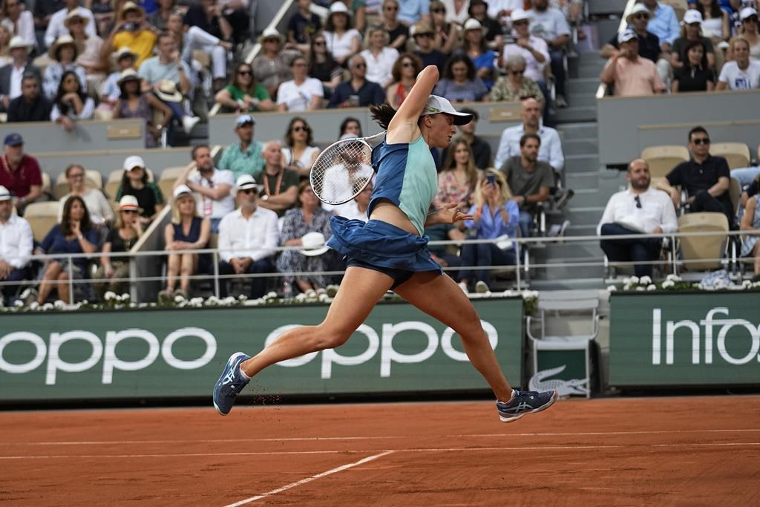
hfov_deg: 19.5
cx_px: 380
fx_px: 2217
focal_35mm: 105
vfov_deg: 13.0
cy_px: 254
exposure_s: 1/3200
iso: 1250
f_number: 2.8
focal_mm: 105
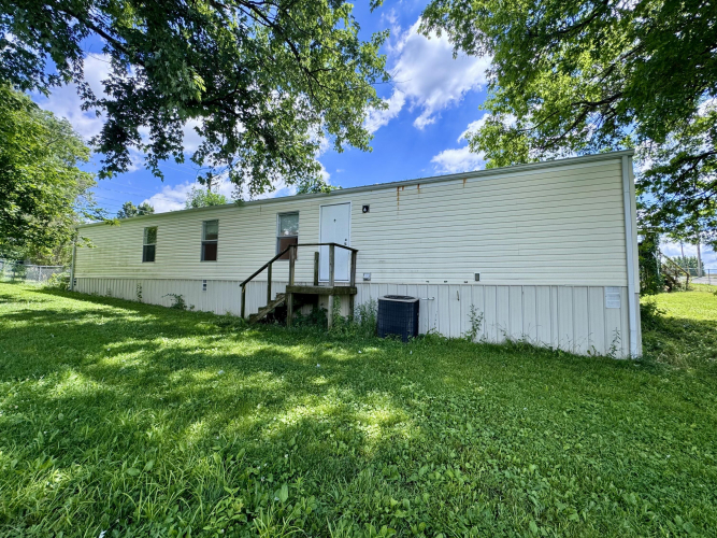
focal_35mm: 14
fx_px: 290
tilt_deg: +2.9
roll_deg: -0.9
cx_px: 358
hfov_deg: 102.1
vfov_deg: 85.7
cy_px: 269
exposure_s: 1/578
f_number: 2.2
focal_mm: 2.22
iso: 40
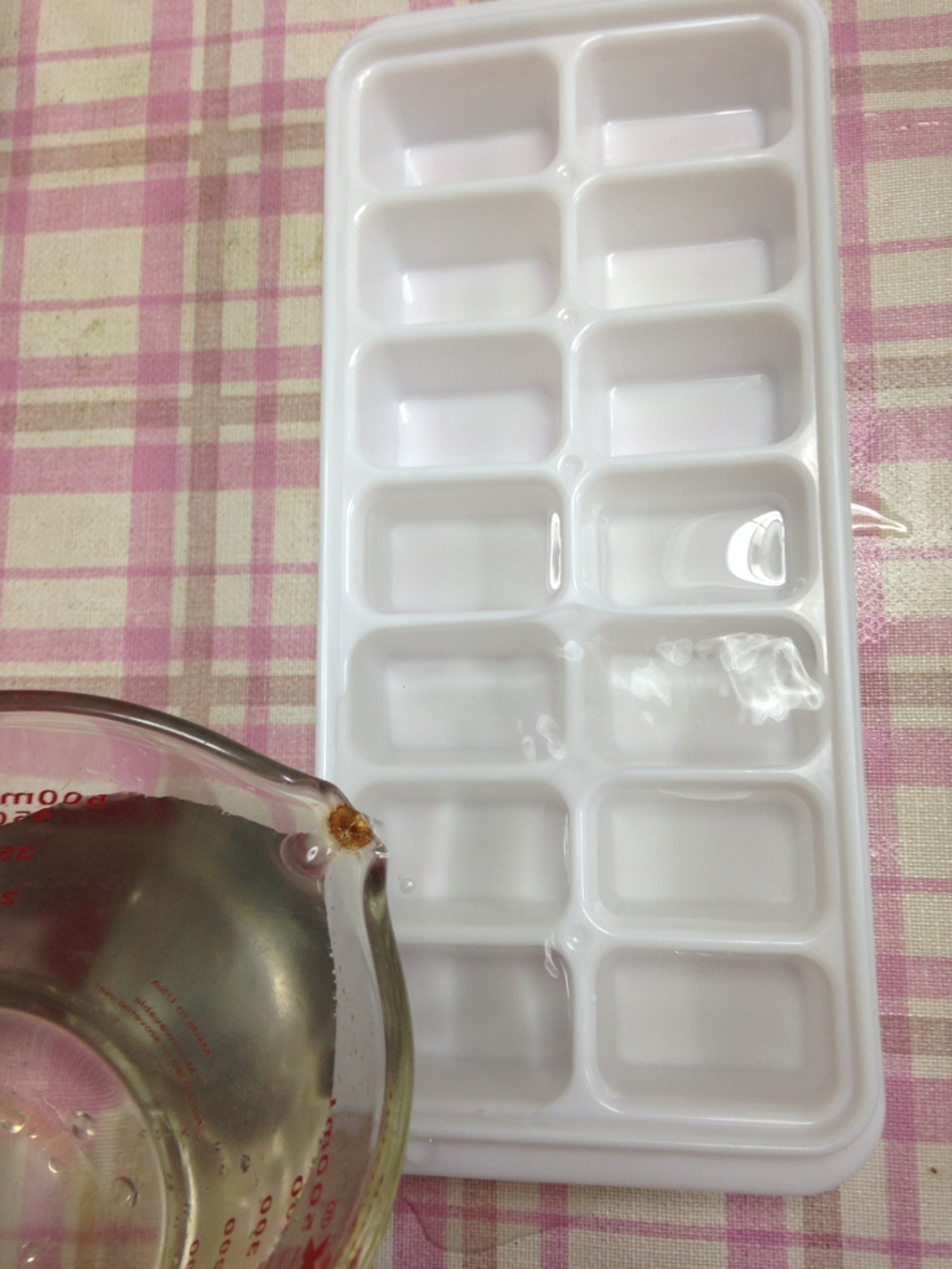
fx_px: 1210
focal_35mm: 33
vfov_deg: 55.4
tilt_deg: -73.7
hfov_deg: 42.9
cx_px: 476
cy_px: 634
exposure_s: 1/30
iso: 50
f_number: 2.4
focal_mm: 4.12
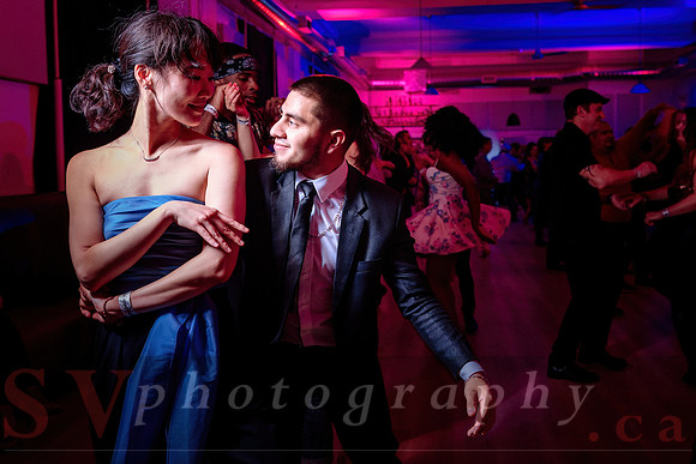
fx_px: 677
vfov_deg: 37.8
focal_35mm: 35
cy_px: 202
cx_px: 393
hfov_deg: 54.3
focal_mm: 31
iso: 800
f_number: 3.5
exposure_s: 1/60
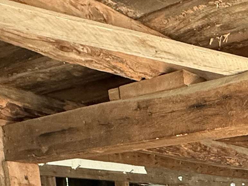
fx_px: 401
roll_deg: +0.8
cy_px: 289
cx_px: 315
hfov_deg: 28.7
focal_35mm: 56
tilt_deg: -9.6
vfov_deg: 21.4
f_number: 2.2
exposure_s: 1/60
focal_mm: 2.22
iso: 500
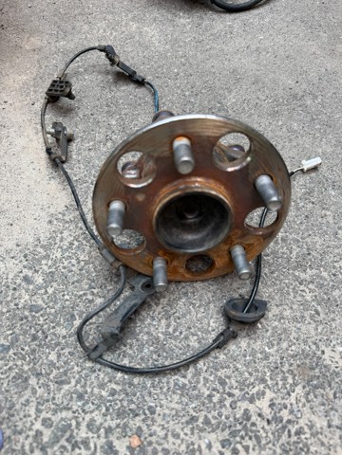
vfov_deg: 71.6
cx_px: 171
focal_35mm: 24
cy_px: 228
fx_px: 316
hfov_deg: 56.8
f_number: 1.78
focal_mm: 6.76
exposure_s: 1/461
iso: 80
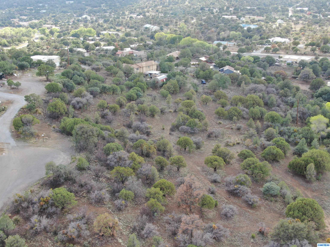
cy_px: 124
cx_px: 165
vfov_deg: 32.9
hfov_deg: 42.9
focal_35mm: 44
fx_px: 419
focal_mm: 7.71
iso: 100
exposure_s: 1/100
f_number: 3.6
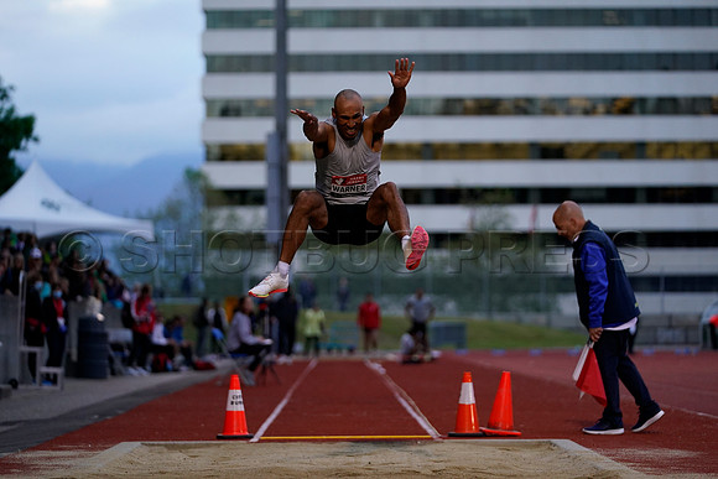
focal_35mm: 143
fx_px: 2853
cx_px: 359
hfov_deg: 14.3
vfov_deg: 9.6
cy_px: 240
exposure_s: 1/1600
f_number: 2.8
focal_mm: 143
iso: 2000
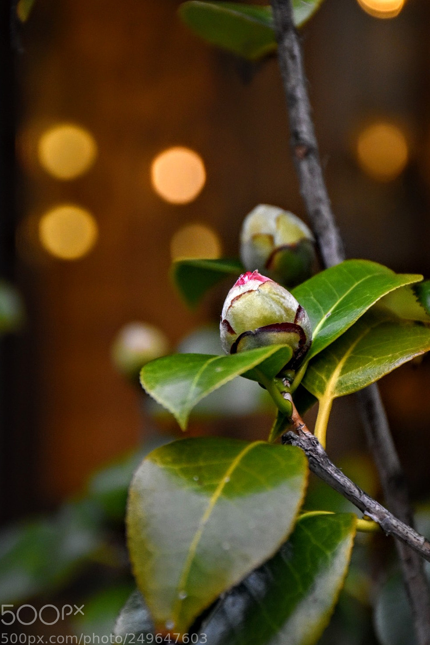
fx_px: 2535
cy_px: 316
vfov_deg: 14.5
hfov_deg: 9.7
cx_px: 212
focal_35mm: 142
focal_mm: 85
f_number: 6.3
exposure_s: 1/160
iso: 1600
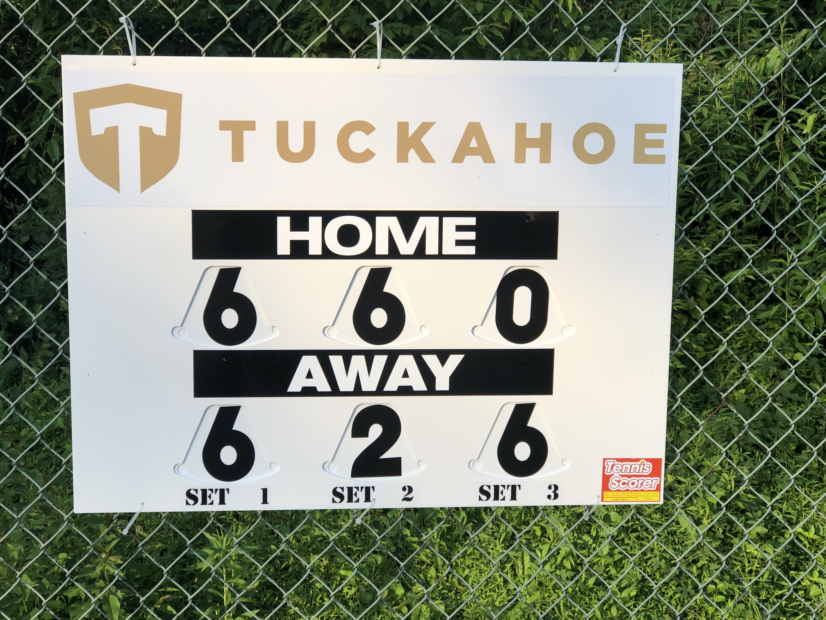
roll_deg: +1.1
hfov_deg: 31.7
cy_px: 304
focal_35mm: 61
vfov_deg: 24.0
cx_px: 408
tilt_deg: -9.4
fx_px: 1456
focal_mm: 6.6
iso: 20
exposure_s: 1/294
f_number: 2.8
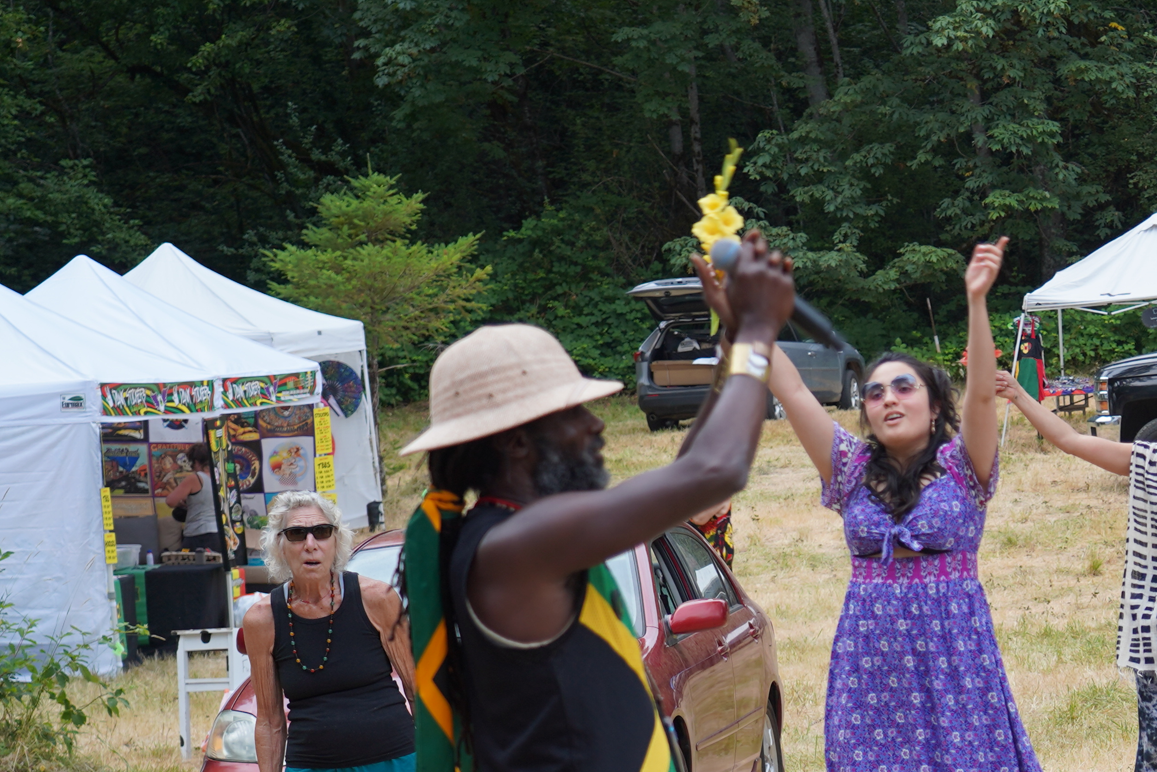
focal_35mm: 120
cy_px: 703
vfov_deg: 11.3
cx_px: 1310
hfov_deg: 16.5
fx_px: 3857
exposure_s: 1/160
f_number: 4
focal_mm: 50
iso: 125
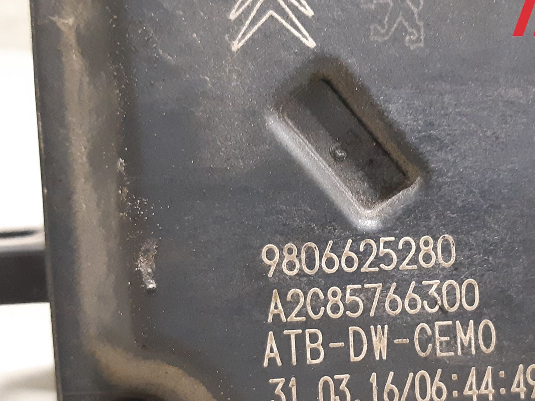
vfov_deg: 39.4
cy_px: 253
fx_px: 556
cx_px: 364
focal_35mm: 36
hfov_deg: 50.3
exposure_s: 1/25
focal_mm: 3.93
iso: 320
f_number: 1.7
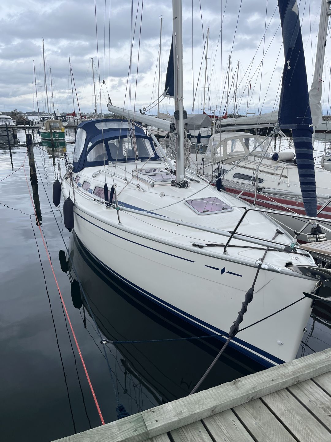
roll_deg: -0.8
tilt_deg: -17.4
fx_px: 331
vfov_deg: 67.3
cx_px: 166
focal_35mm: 26
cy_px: 221
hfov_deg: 53.1
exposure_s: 1/1957
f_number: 1.6
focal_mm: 5.1
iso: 50
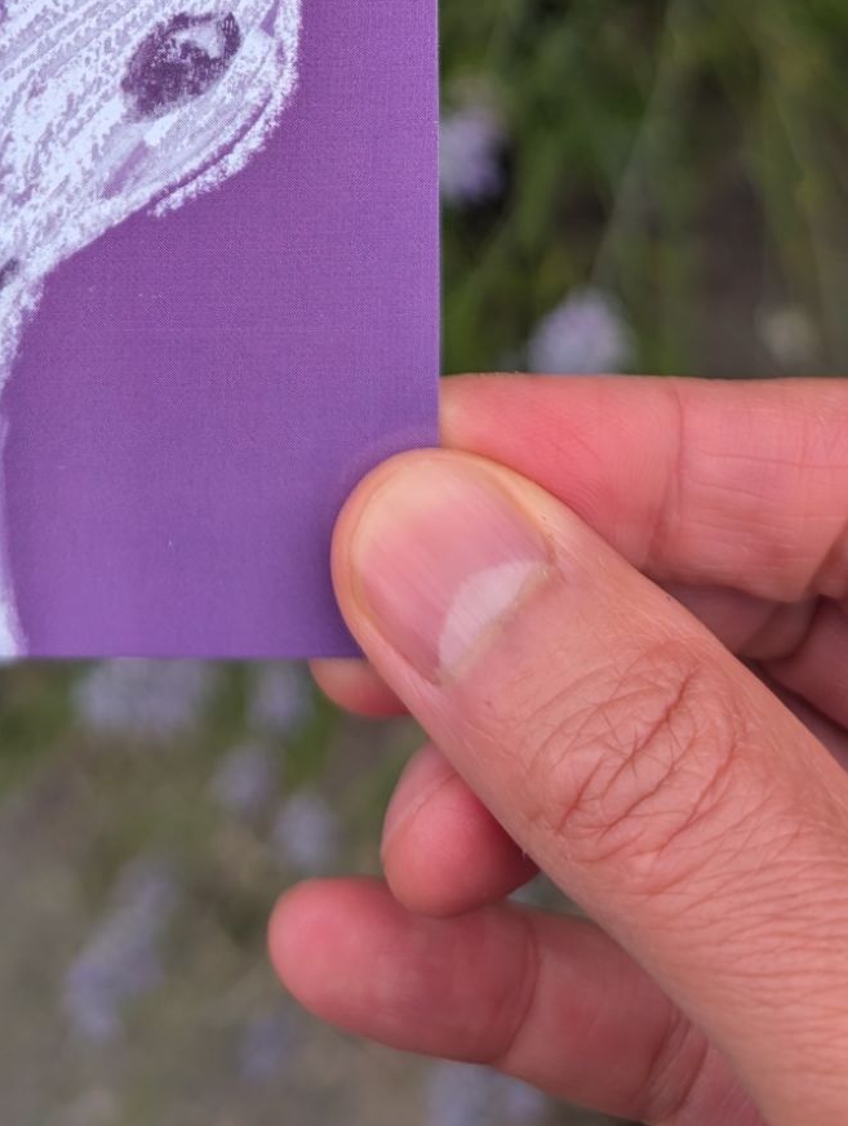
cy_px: -139
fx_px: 1793
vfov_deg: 30.8
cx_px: 103
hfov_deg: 25.9
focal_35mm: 55
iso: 21
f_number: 1.68
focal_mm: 6.9
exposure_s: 1/648
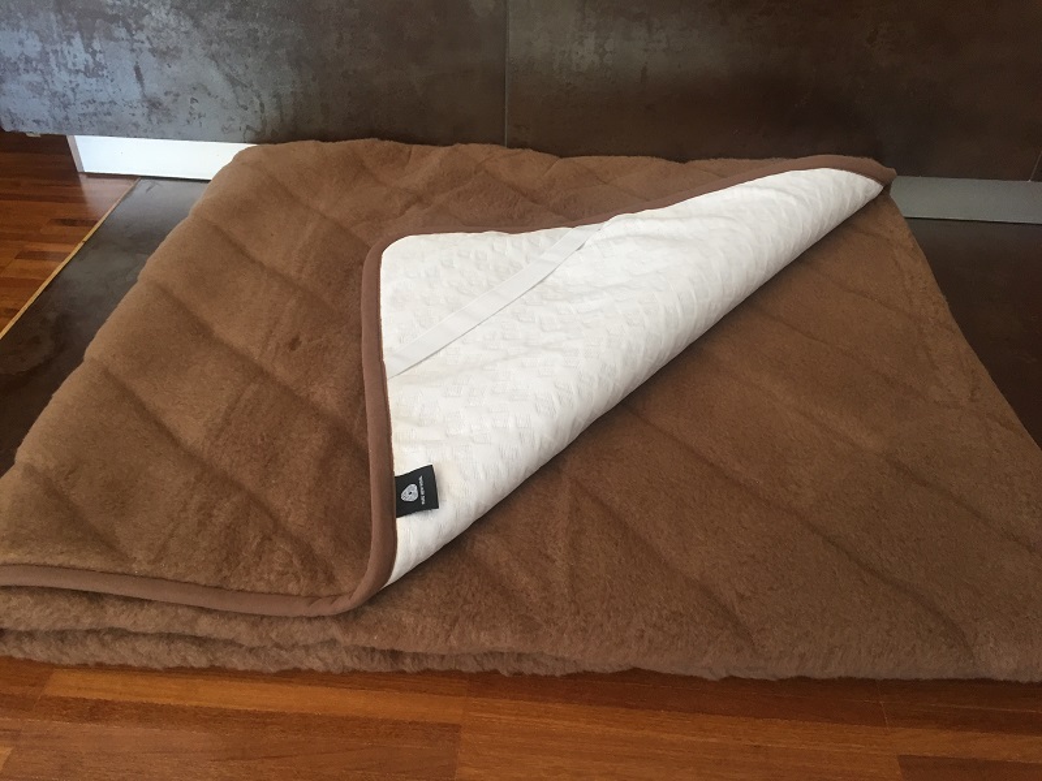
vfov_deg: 48.2
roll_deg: -1.6
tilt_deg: -39.8
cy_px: 390
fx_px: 873
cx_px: 521
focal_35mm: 29
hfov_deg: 61.7
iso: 50
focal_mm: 4.15
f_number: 2.2
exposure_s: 1/33
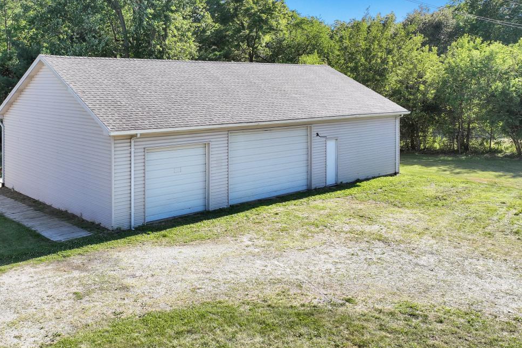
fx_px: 493
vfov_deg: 38.7
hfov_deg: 55.0
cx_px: 188
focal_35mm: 34
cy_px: 136
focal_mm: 12.29
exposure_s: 1/1600
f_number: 2.8
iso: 160
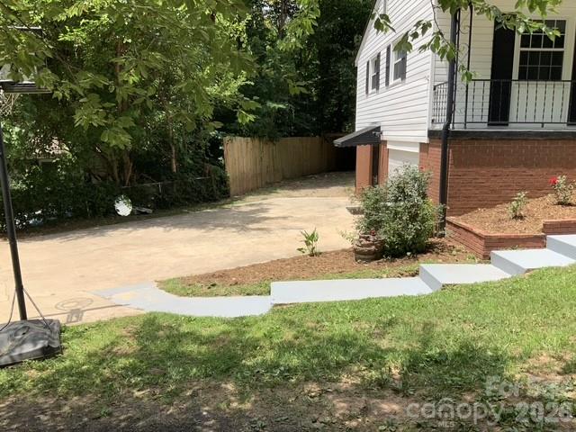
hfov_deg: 61.7
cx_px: 288
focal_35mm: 29
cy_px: 216
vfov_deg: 48.2
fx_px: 483
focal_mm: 3
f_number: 1.8
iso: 16
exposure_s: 1/1221
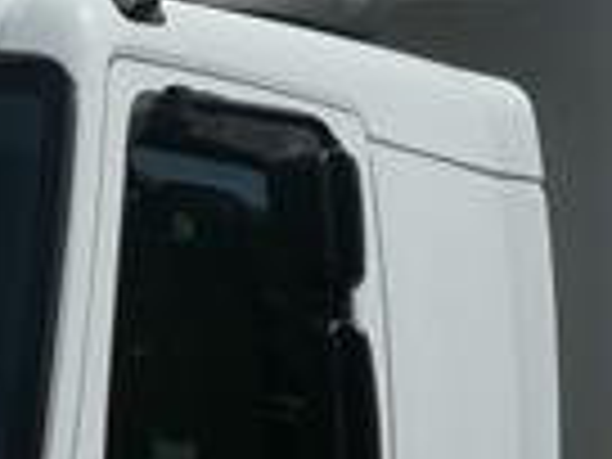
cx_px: 252
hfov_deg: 7.2
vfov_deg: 5.4
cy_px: 518
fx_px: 4880
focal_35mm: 276
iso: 80
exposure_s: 1/1000
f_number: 5
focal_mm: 8.4
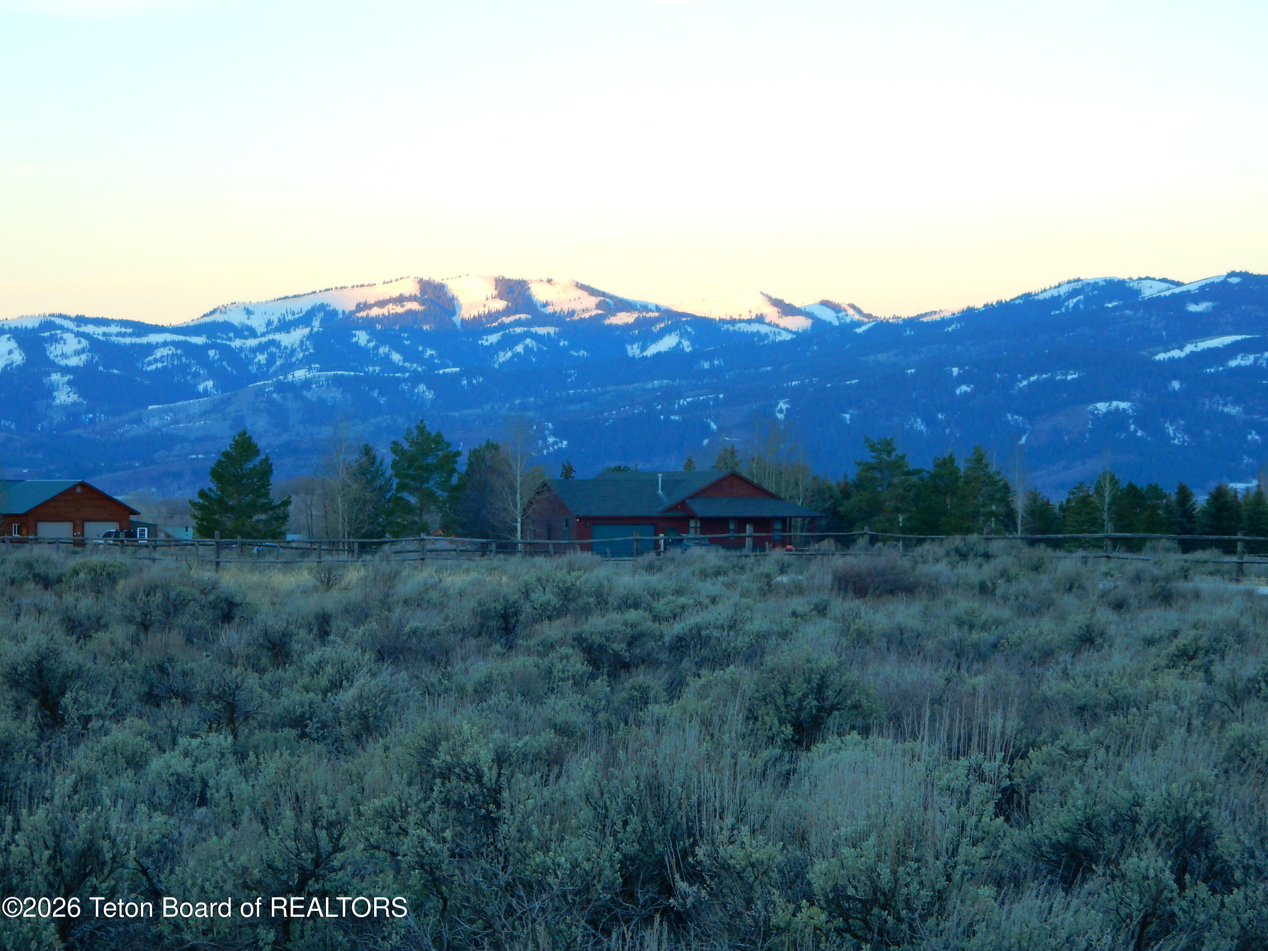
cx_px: 634
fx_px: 4286
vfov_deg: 12.7
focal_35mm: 117
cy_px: 476
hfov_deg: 16.8
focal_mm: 20.9
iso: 125
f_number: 5.6
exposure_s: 1/40
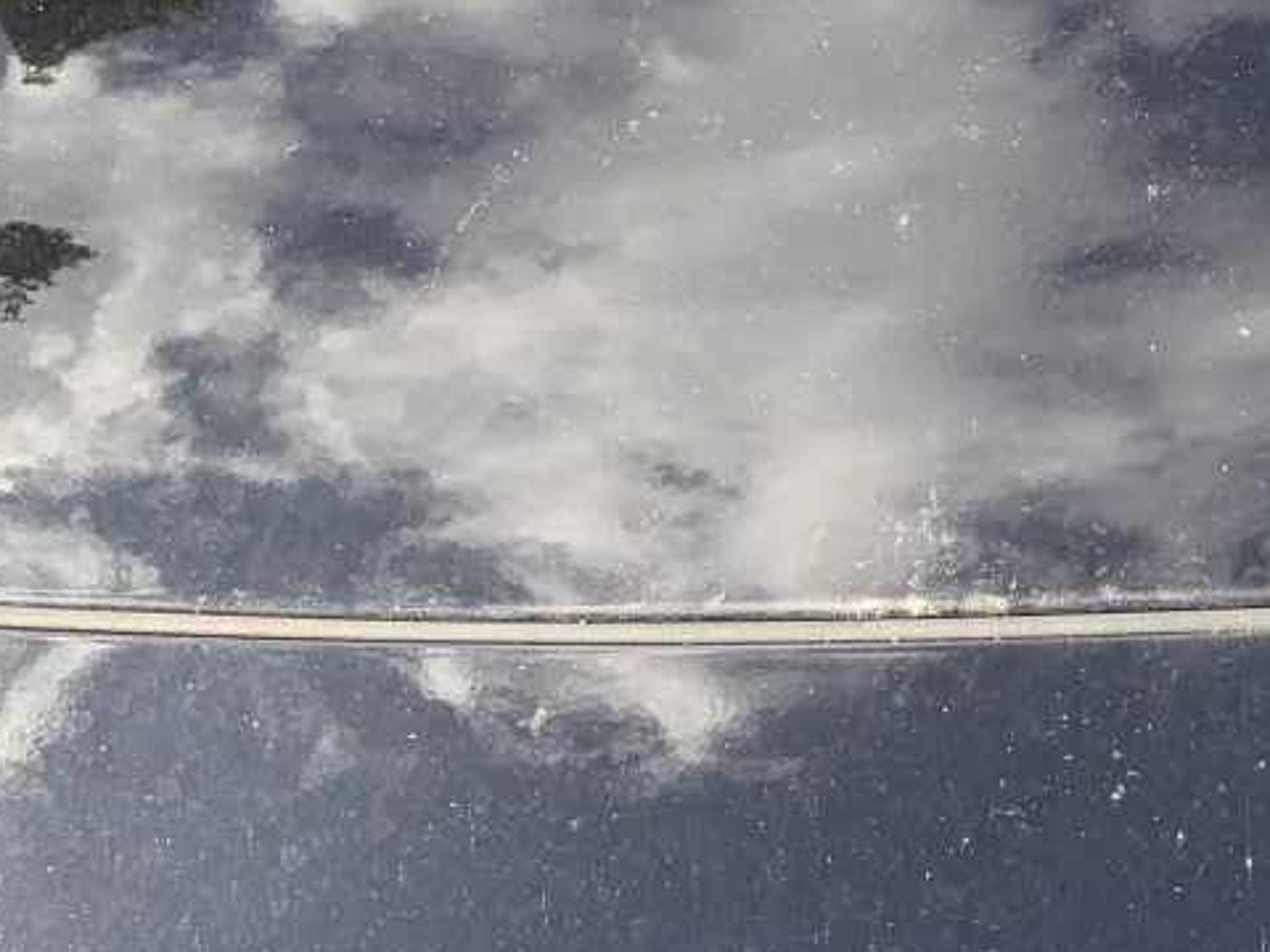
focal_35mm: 104
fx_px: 3816
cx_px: 1677
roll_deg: +2.7
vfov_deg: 13.6
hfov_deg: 17.6
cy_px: -346
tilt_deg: -24.6
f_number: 1.6
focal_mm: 5.96
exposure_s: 1/667
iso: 50
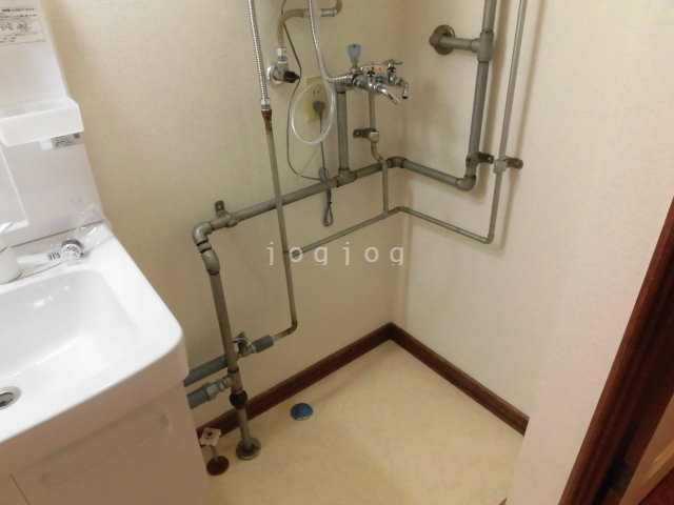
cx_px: 337
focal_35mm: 24
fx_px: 467
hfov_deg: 71.6
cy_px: 252
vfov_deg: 56.8
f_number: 3.1
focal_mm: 4.3
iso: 320
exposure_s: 1/40
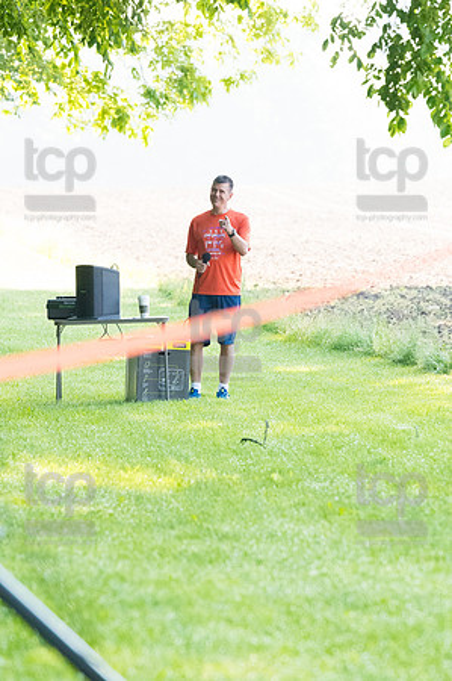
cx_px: 226
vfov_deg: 6.9
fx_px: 5663
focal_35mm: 300
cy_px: 340
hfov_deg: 4.6
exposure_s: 1/1600
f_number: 5.6
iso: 4000
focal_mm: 200
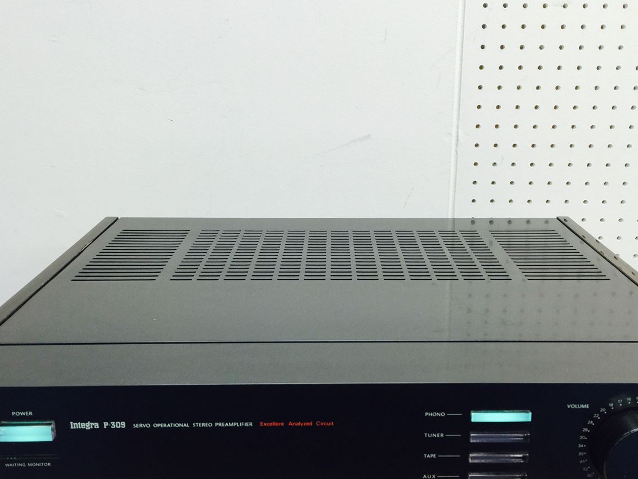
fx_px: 756
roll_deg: -1.2
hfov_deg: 45.7
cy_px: 251
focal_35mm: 41
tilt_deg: -14.3
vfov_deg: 35.1
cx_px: 347
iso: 40
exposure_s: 1/15
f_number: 2.2
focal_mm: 4.15
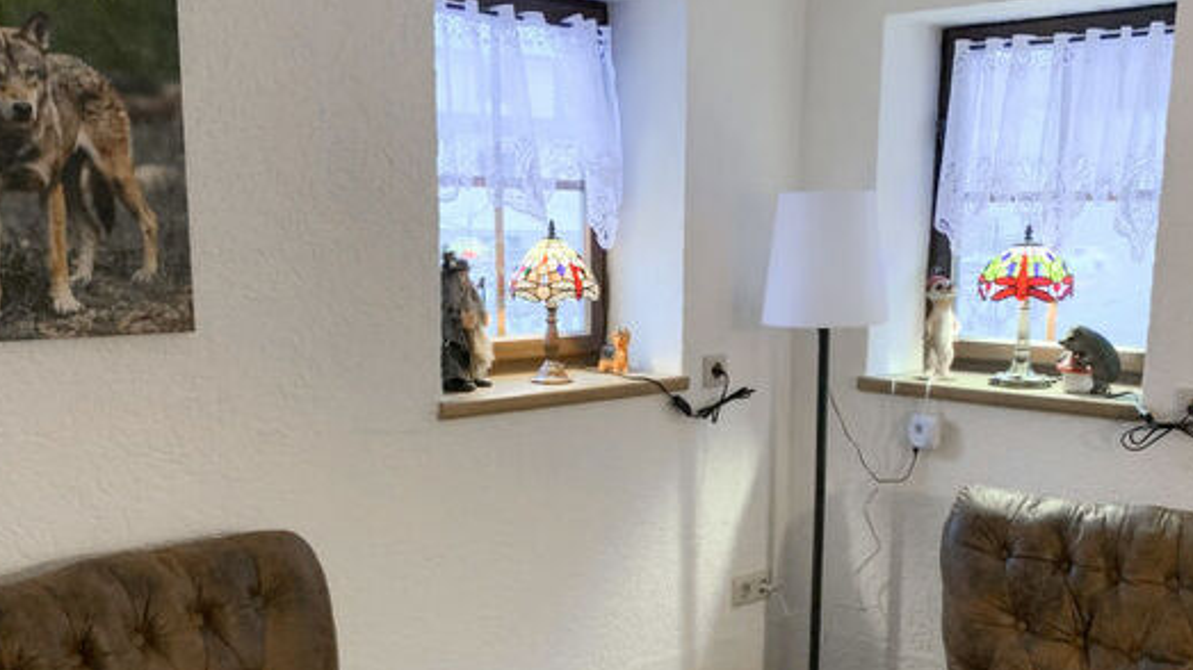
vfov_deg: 30.0
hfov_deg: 51.5
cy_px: 481
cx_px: 660
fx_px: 1234
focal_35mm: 39
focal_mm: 4.25
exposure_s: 1/43
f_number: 1.8
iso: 400
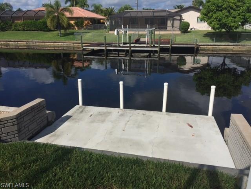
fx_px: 210
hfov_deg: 61.7
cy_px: 94
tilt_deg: -17.9
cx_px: 126
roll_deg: -1.4
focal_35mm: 29
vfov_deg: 48.2
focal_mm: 4.15
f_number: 2.2
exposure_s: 1/3968
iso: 32
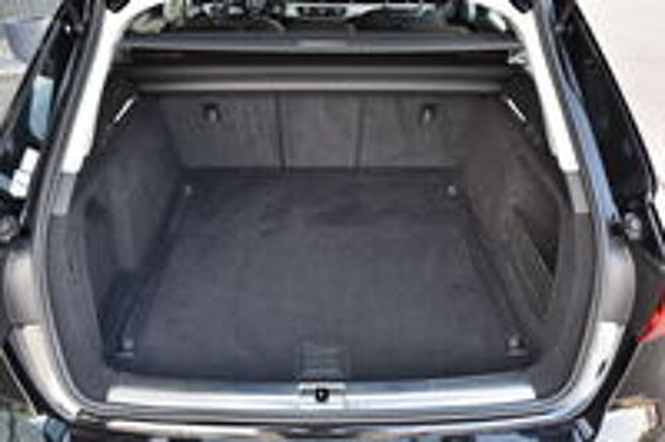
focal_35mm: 30
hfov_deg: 62.0
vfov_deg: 43.5
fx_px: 554
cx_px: 332
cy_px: 221
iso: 400
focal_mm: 20
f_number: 4.5
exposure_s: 1/80
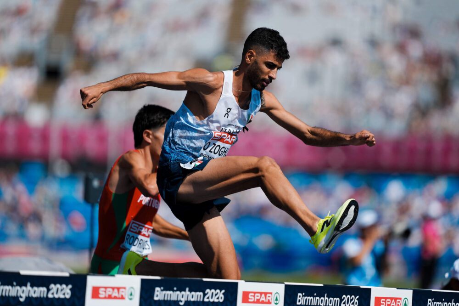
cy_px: 153
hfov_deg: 6.9
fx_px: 3824
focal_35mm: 300
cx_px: 230
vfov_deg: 4.6
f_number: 2.8
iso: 125
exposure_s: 1/3200
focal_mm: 300
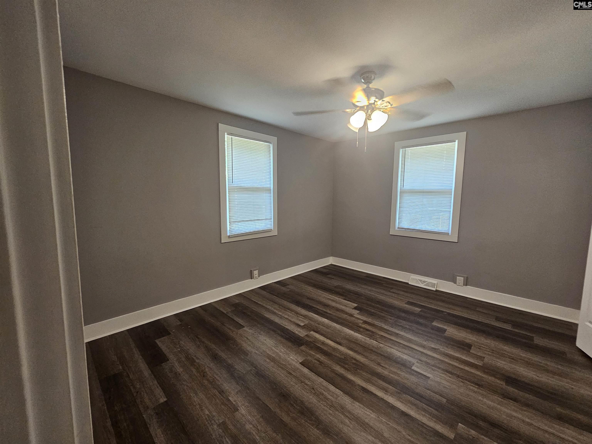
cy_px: 222
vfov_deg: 89.9
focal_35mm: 13
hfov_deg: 106.2
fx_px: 222
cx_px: 296
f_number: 2.2
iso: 320
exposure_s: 1/60
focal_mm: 2.2
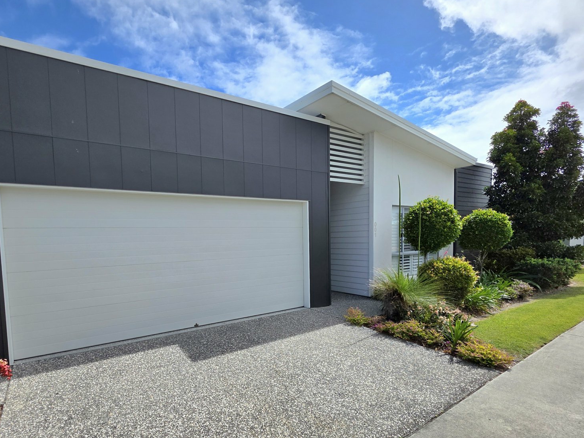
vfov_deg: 74.1
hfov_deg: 90.0
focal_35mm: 17
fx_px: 287
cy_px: 257
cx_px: 238
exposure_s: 1/5000
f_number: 1.9
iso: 40
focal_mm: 2.2
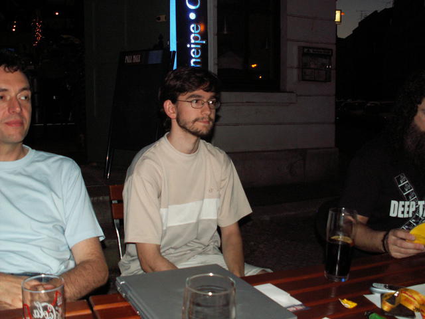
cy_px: 160
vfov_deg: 40.7
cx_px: 212
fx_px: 430
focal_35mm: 35
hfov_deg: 52.6
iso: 160
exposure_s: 1/40
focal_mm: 5.86
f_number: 2.8
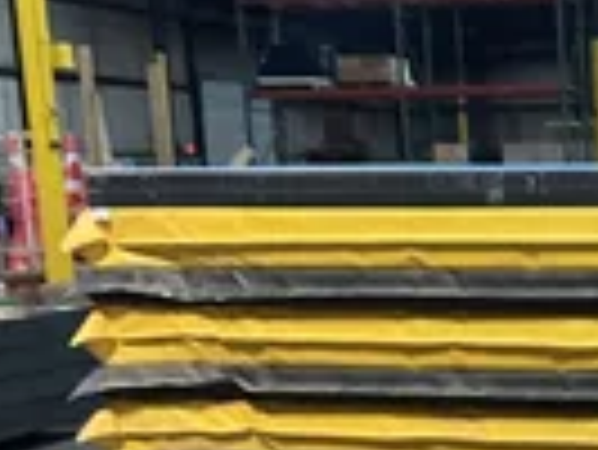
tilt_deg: -11.0
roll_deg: +0.8
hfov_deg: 20.6
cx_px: 773
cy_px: 450
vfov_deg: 16.6
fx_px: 1504
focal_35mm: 87
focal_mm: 3
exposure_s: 1/41
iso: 320
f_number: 1.8
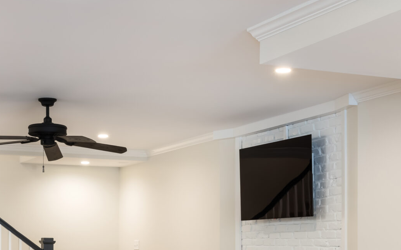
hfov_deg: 26.4
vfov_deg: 16.4
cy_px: 253
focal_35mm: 78
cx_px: 165
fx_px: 852
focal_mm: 31
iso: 400
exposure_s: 1/1.67
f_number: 13
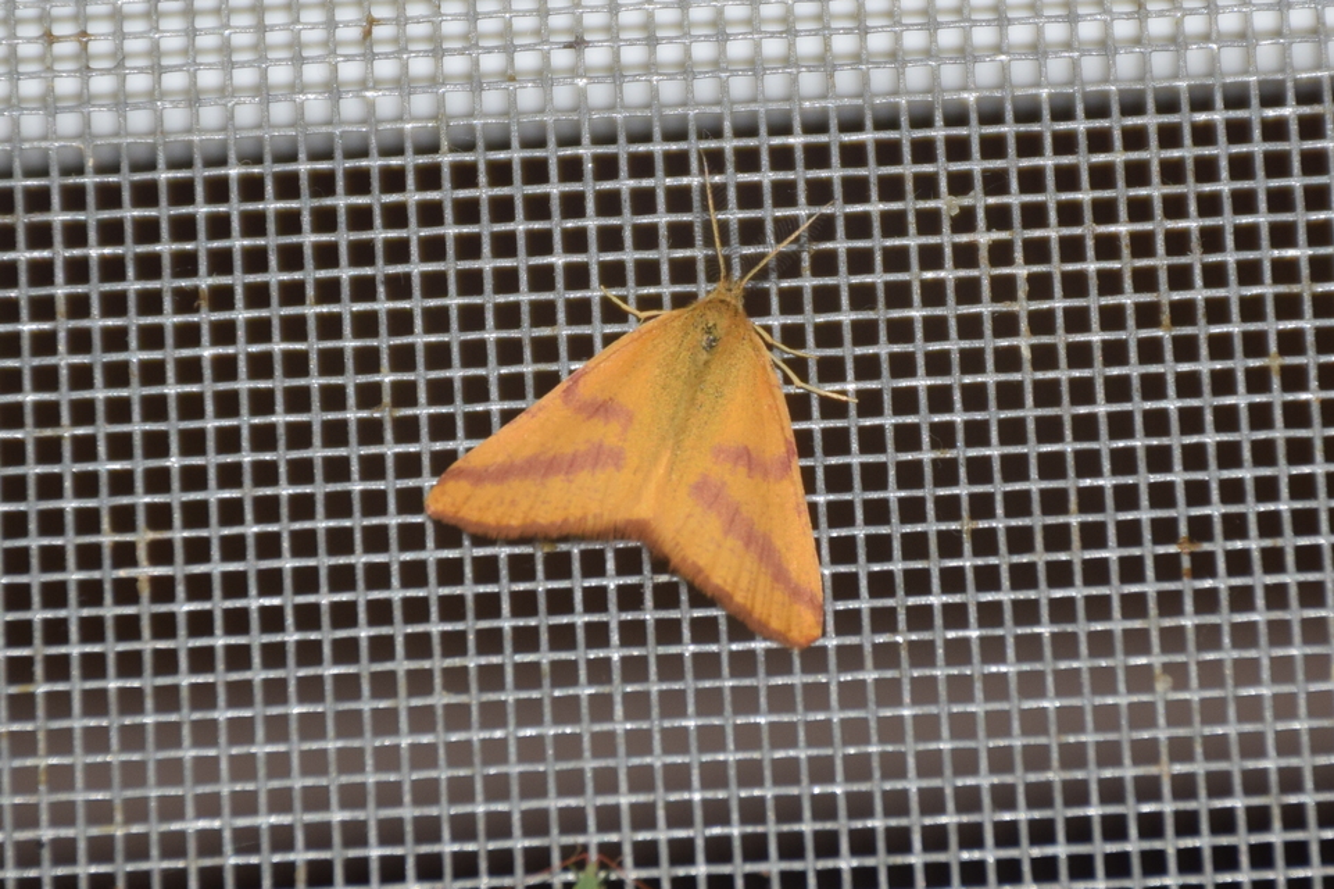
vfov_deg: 6.5
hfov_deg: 9.8
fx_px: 7779
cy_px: 444
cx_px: 667
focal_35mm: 210
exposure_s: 1/60
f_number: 7.1
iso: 320
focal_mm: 140
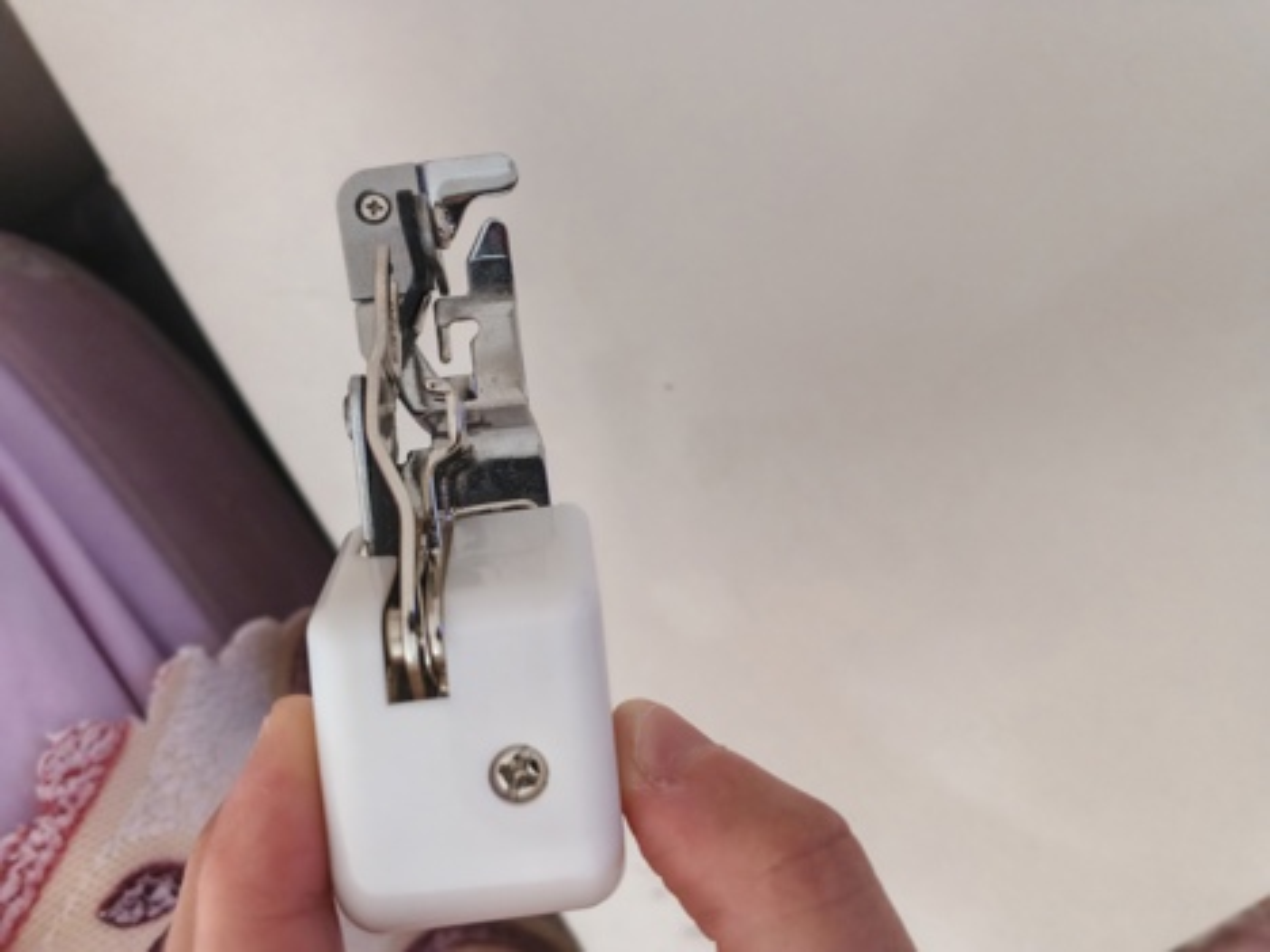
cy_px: 476
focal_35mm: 23
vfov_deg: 58.9
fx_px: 844
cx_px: 635
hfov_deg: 73.9
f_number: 1.6
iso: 1566
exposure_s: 1/33.3
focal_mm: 4.11
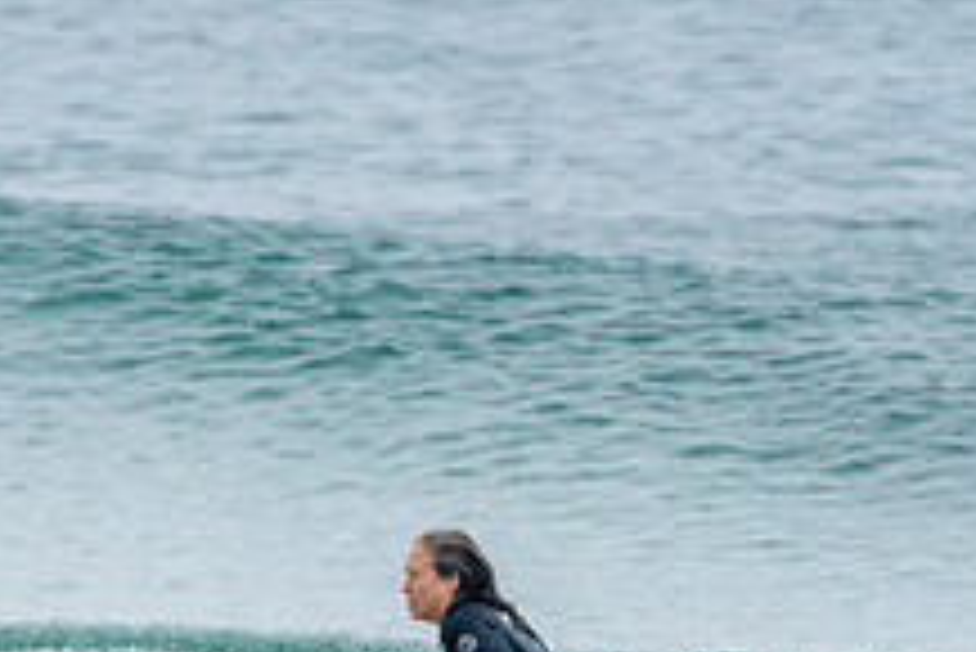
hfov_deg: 1.3
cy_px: 821
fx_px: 44490
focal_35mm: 1640
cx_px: 260
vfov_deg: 0.8
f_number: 5.6
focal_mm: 500
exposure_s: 1/1000
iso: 1250
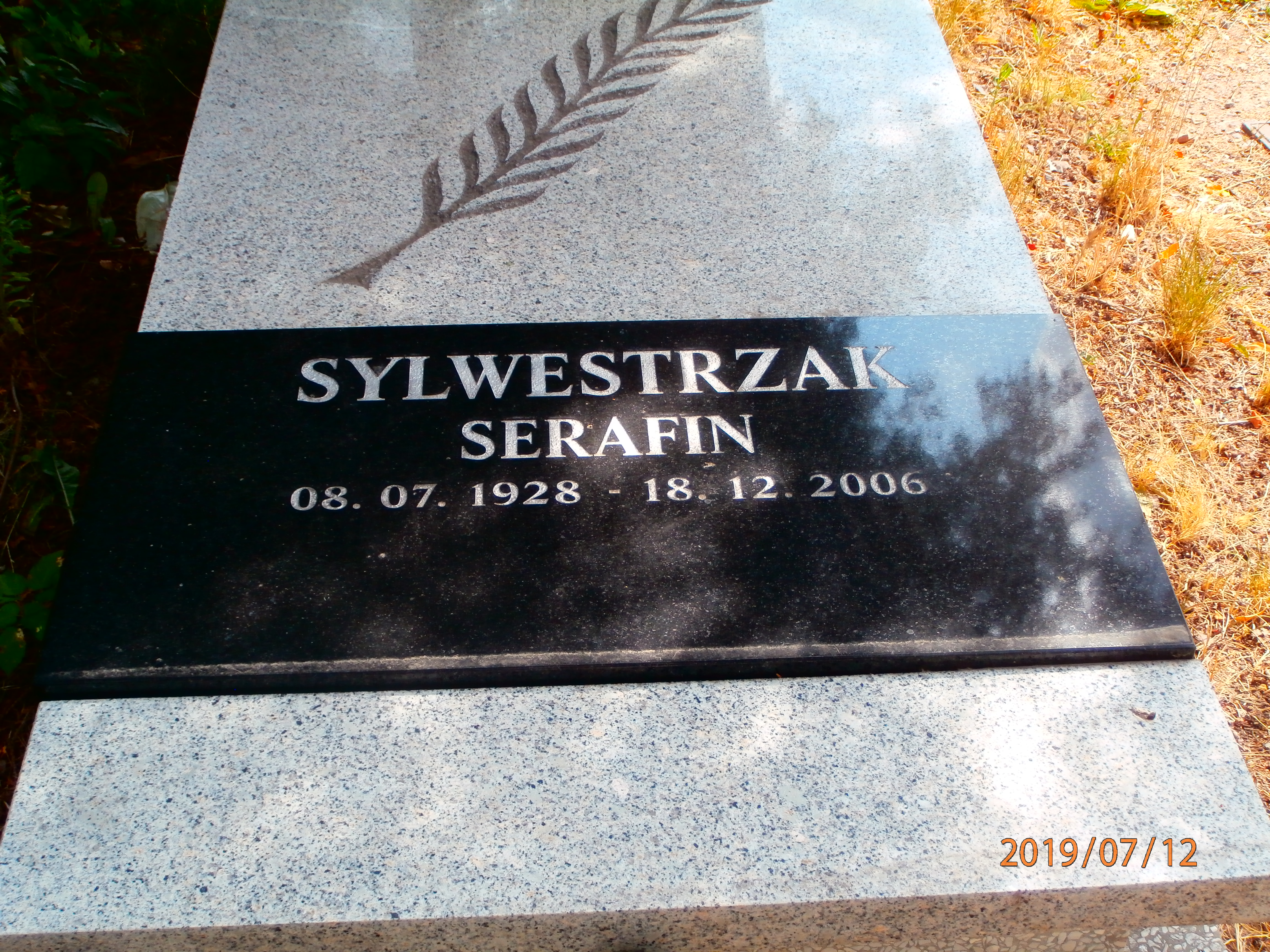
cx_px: 635
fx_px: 1724
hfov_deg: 40.4
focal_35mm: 47
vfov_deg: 30.9
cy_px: 476
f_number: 4.2
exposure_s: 1/200
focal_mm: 8.29
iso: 100
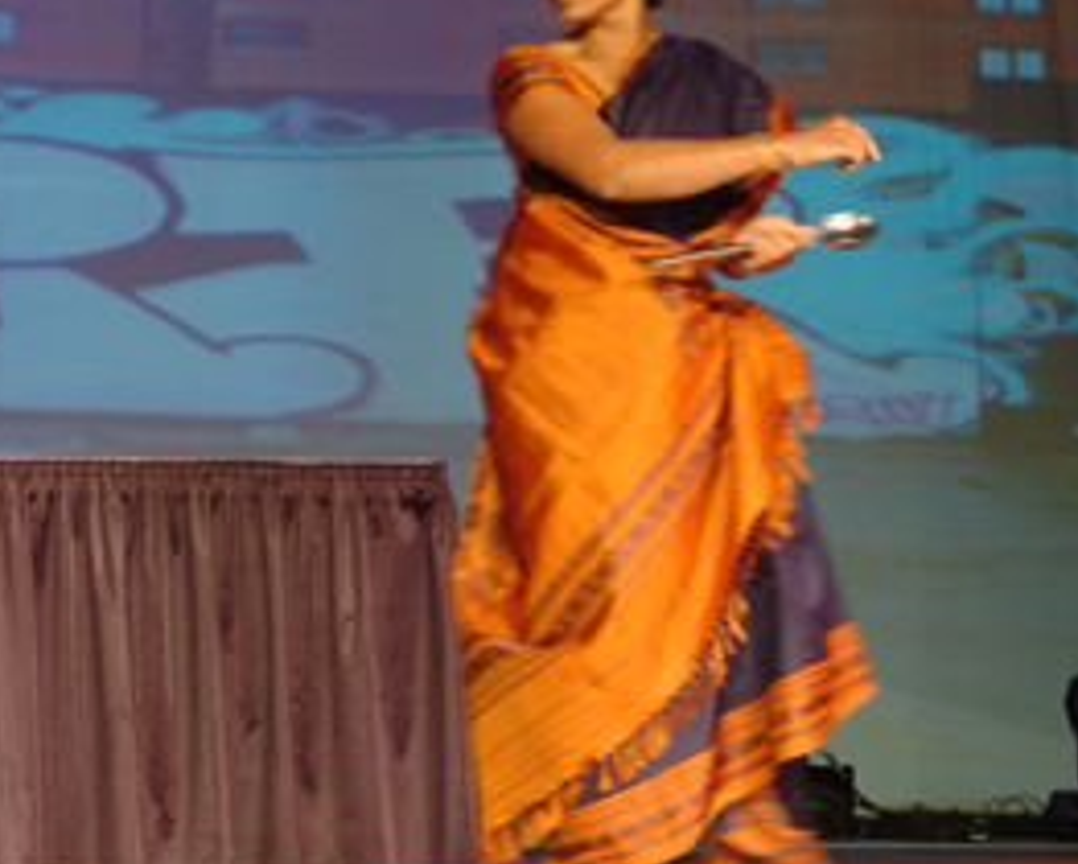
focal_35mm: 122
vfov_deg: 12.6
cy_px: 319
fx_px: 3895
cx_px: 21
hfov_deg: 15.5
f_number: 2.8
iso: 400
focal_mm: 38
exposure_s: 1/50
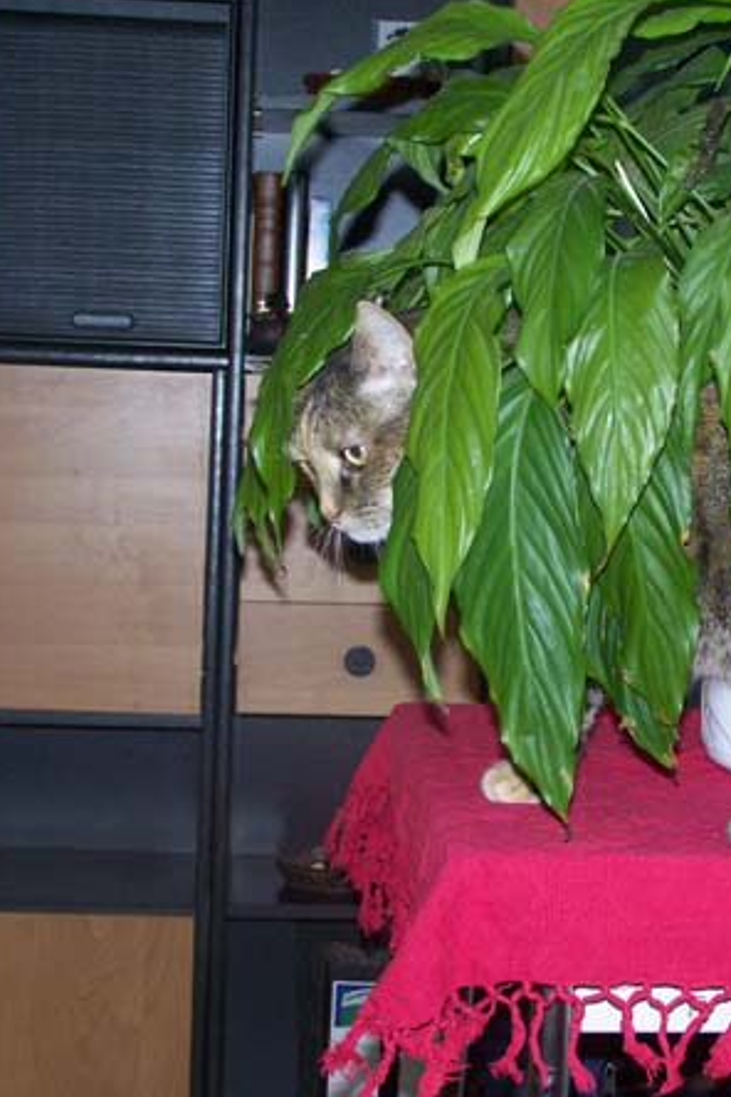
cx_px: 637
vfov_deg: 22.6
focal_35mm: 90
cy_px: 548
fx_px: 2741
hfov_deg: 15.0
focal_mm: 10.7
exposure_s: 1/80
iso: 160
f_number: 3.2
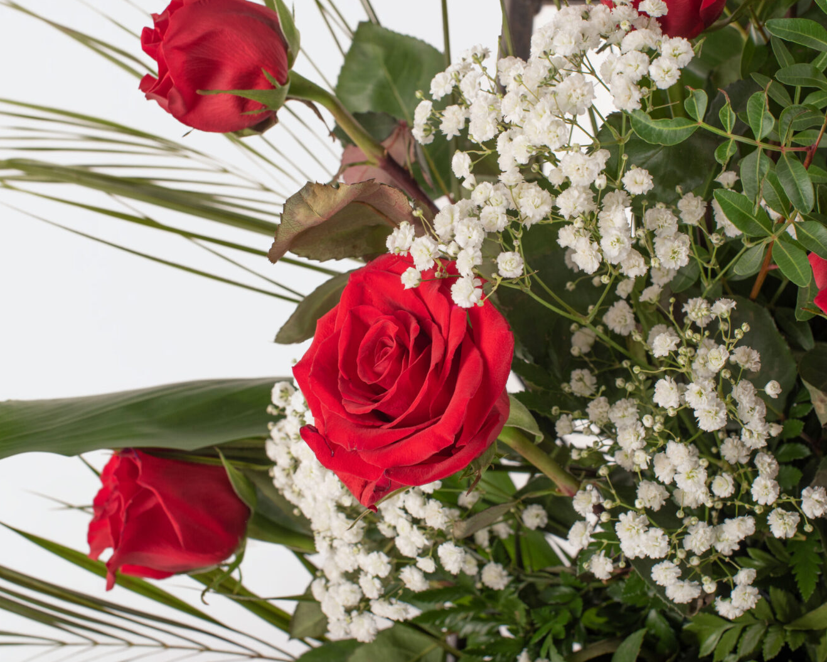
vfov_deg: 26.7
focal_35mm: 57
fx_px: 1395
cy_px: 328
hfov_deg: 33.0
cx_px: 428
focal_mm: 50
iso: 250
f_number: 9
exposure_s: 1/160
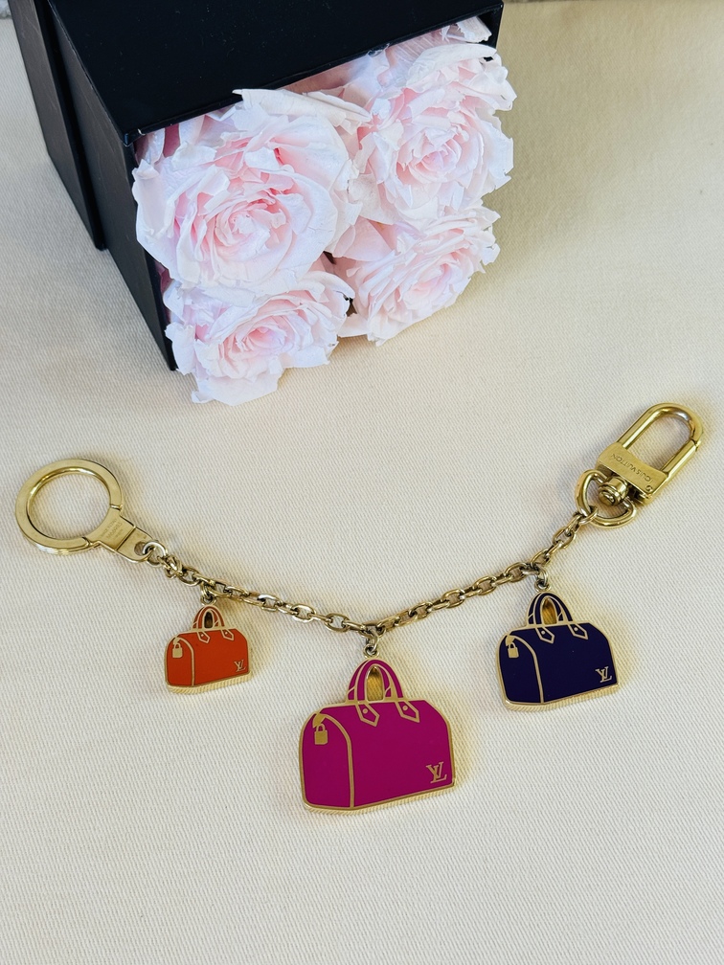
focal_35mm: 48
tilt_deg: -57.5
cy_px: 482
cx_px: 362
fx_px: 1339
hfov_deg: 30.3
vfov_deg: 39.7
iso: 100
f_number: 1.78
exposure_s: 1/100
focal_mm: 6.76
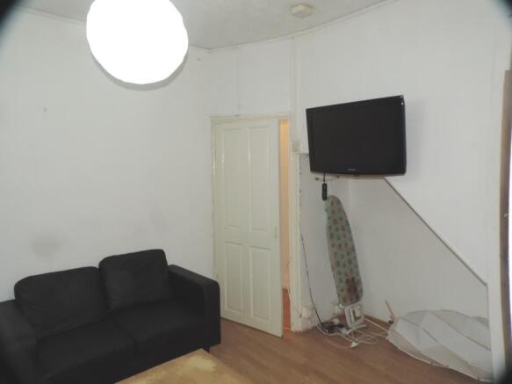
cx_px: 256
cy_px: 192
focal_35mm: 24
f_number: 3
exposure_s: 1/30
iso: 200
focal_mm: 4.3
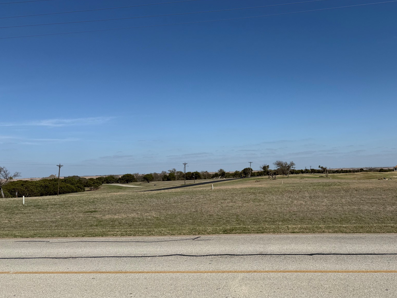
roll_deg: +1.7
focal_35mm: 32
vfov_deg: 44.1
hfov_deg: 55.8
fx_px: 367
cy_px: 130
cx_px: 258
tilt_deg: +6.0
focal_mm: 6.76
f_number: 1.78
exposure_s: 1/8130
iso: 80
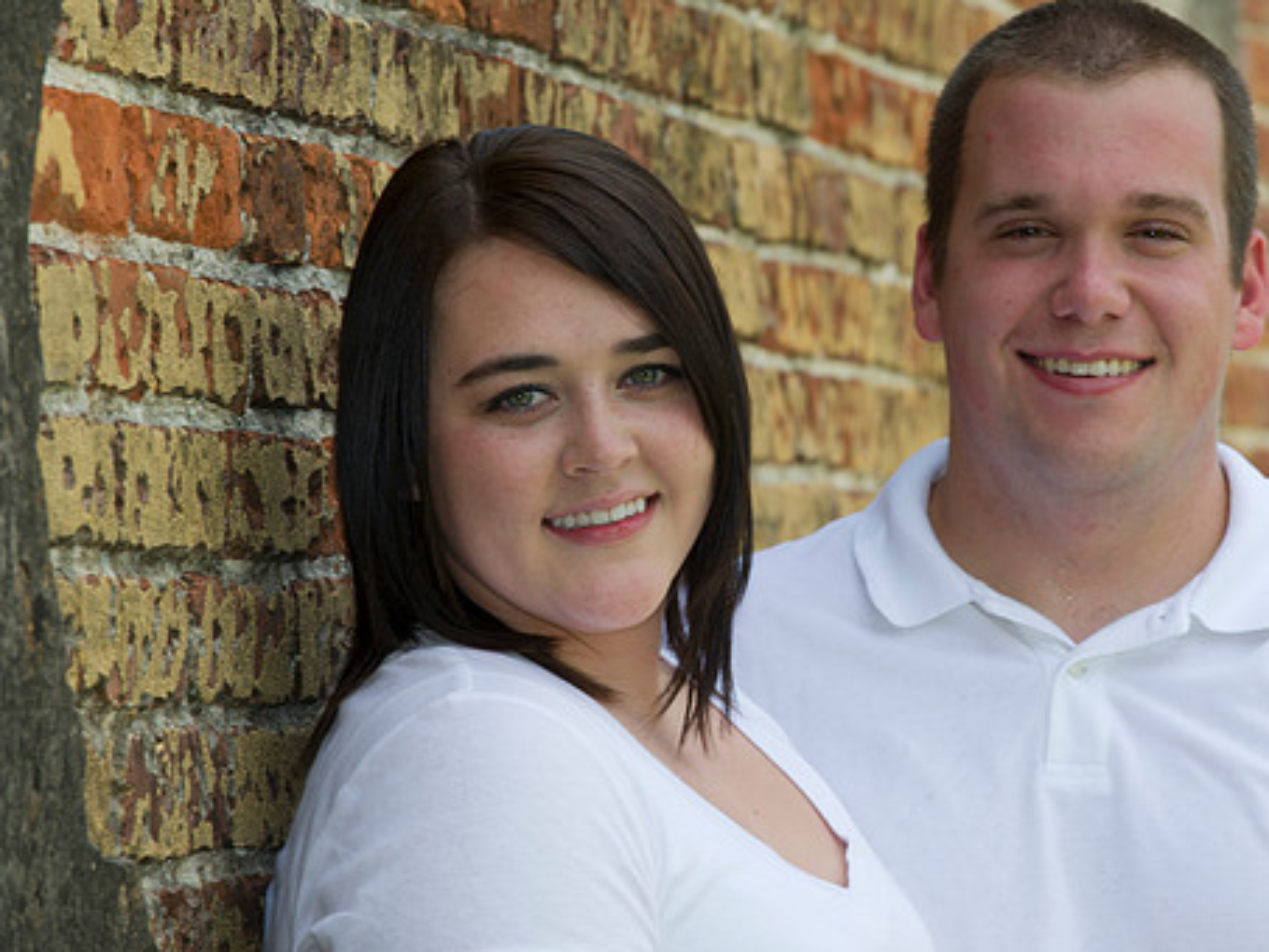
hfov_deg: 8.0
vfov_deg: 6.0
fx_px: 9021
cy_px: 448
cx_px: 793
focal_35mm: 246
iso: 200
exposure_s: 1/125
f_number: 7.1
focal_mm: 200
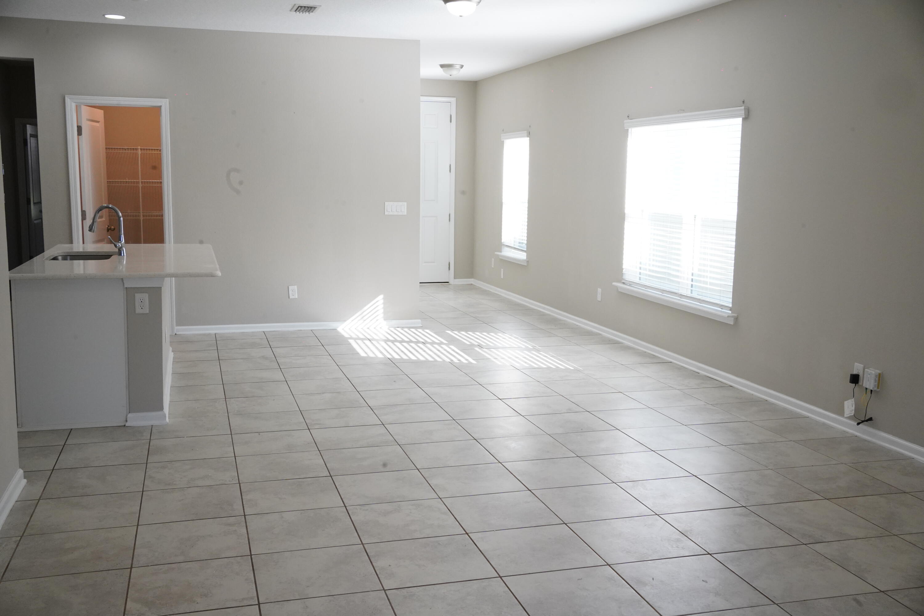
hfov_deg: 54.4
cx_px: 462
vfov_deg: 37.9
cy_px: 308
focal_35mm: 35
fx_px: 898
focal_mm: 35
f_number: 16
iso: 3200
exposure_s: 1/60
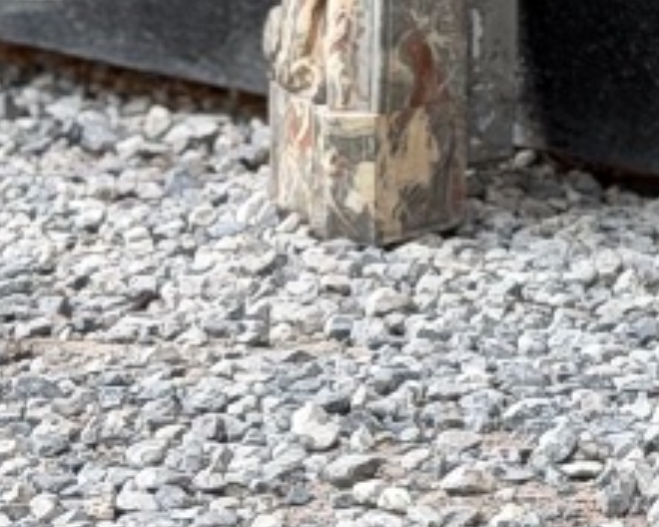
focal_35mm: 256
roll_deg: -1.7
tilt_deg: -4.0
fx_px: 4993
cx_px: 1297
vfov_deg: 5.9
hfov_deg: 7.3
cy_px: -605
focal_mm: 6.76
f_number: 1.78
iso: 50
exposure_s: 1/122
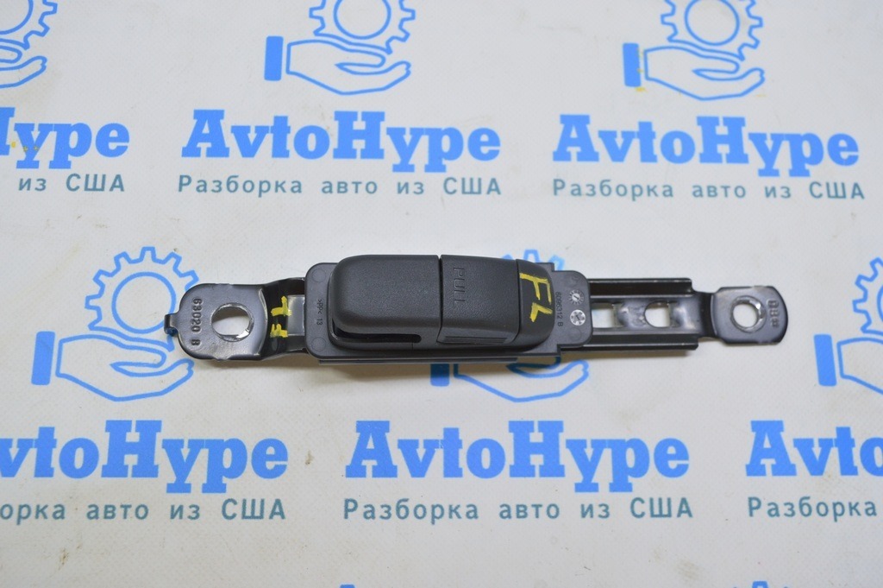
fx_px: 882
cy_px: 294
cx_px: 442
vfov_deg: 36.8
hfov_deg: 53.2
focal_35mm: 36
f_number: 5.6
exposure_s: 1/25
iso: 400
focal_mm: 24
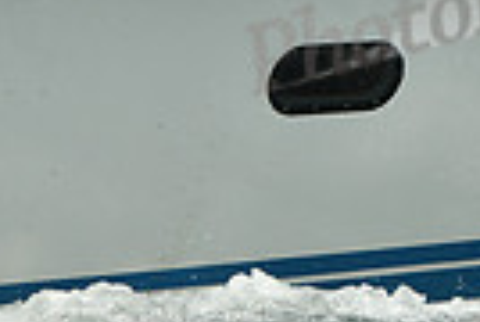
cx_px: 939
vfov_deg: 2.0
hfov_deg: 3.0
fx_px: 9220
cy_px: -234
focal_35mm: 690
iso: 320
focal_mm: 160
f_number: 9
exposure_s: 1/1250
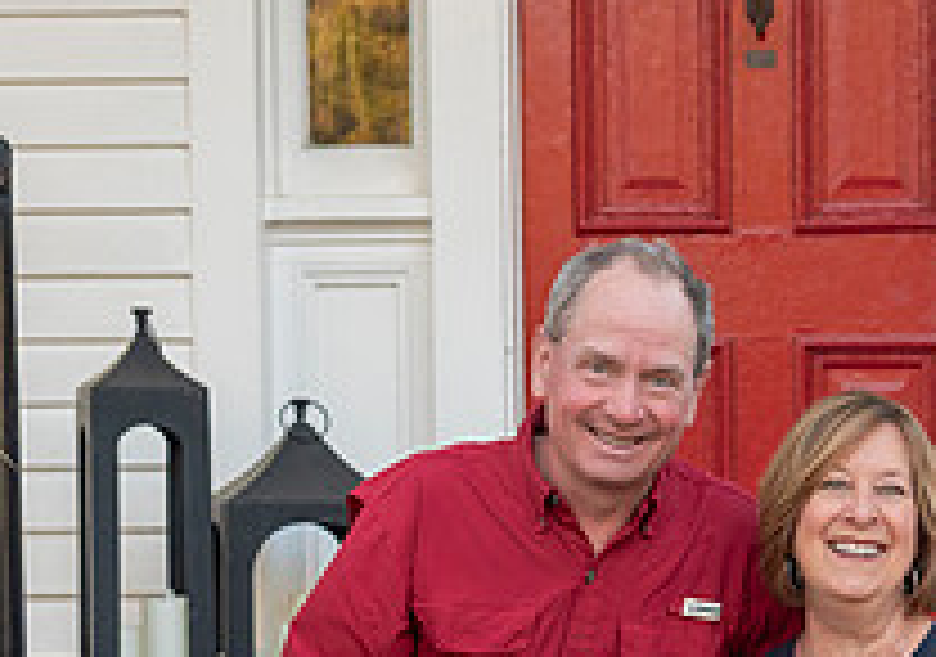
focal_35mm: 144
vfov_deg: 9.7
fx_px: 3806
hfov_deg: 13.9
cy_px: 811
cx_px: 893
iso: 1250
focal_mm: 48
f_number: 5
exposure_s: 1/250
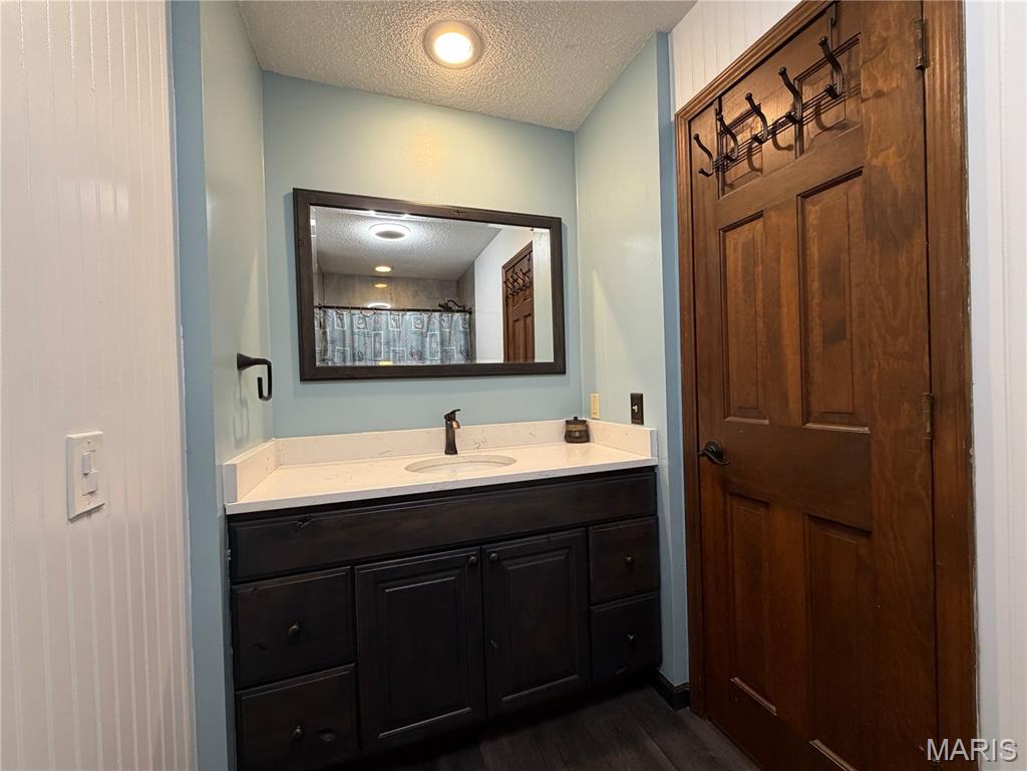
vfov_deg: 85.7
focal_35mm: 14
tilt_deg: -0.6
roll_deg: +1.7
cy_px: 386
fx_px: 415
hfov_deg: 102.1
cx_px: 514
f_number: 2.2
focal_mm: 2.22
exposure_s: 1/60
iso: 250
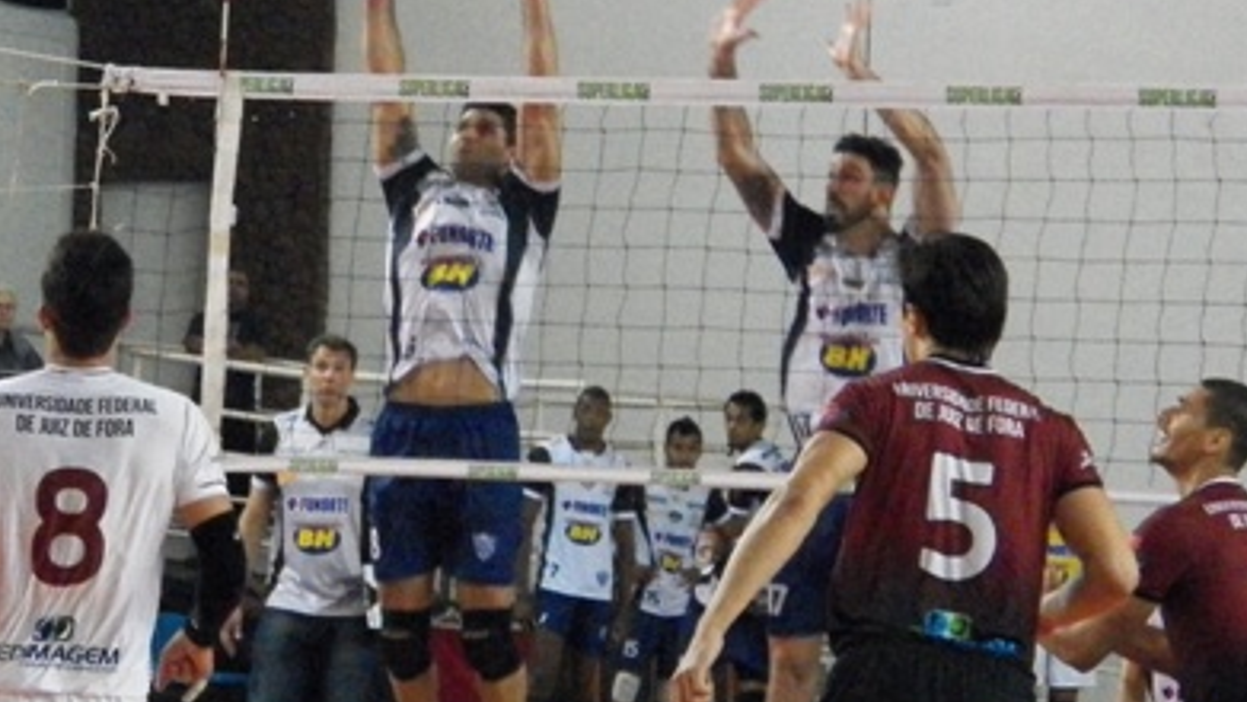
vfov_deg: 5.4
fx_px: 7440
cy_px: -86
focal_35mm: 225
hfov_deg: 9.6
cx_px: 351
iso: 1600
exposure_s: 1/200
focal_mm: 17.1
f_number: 3.6
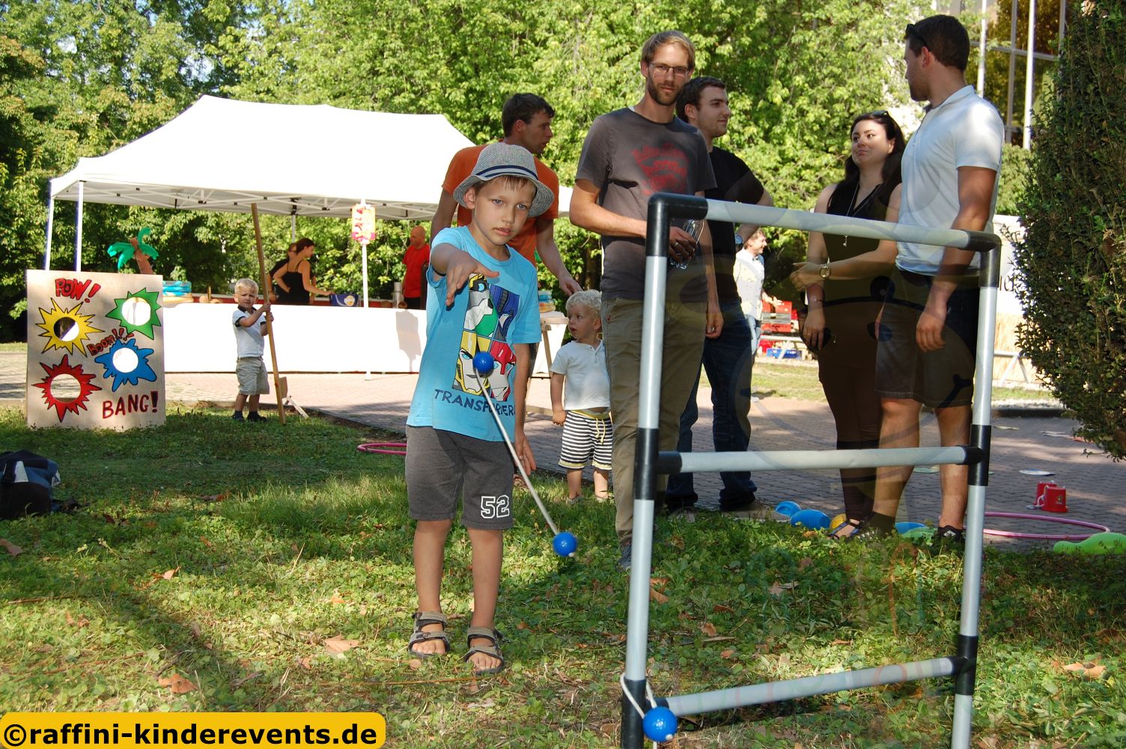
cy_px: 374
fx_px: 1406
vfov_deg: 29.8
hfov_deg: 43.6
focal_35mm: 45
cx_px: 563
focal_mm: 30
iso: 200
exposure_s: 1/320
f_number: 5.6
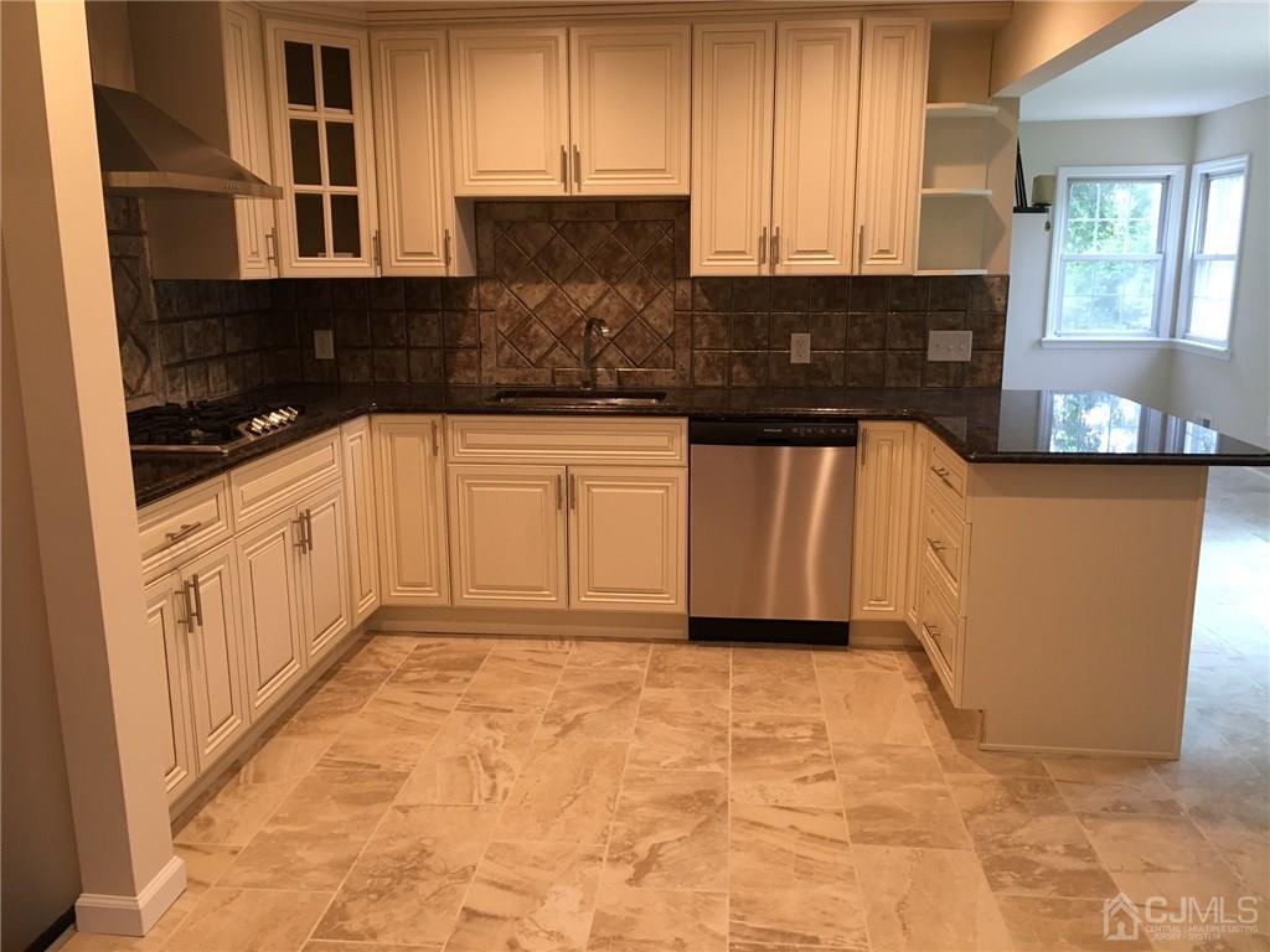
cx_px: 635
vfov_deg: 48.2
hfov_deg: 61.7
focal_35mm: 29
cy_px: 476
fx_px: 1064
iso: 100
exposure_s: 1/30
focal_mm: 4.15
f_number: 2.2
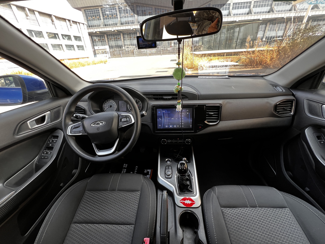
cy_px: 122
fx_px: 122
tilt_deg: -28.6
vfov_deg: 89.9
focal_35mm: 13
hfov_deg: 106.2
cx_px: 162
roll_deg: +4.1
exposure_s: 1/99
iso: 64
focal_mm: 1.57
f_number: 1.8
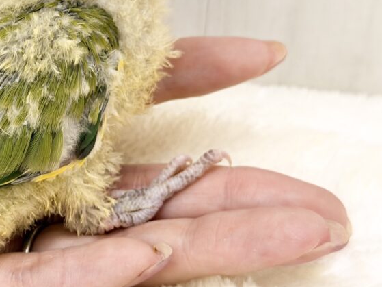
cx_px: 16
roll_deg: -1.5
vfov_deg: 14.3
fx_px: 1136
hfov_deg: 18.7
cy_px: 54
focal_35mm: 103
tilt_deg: -27.2
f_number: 1.78
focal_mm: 6.76
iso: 200
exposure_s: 1/50
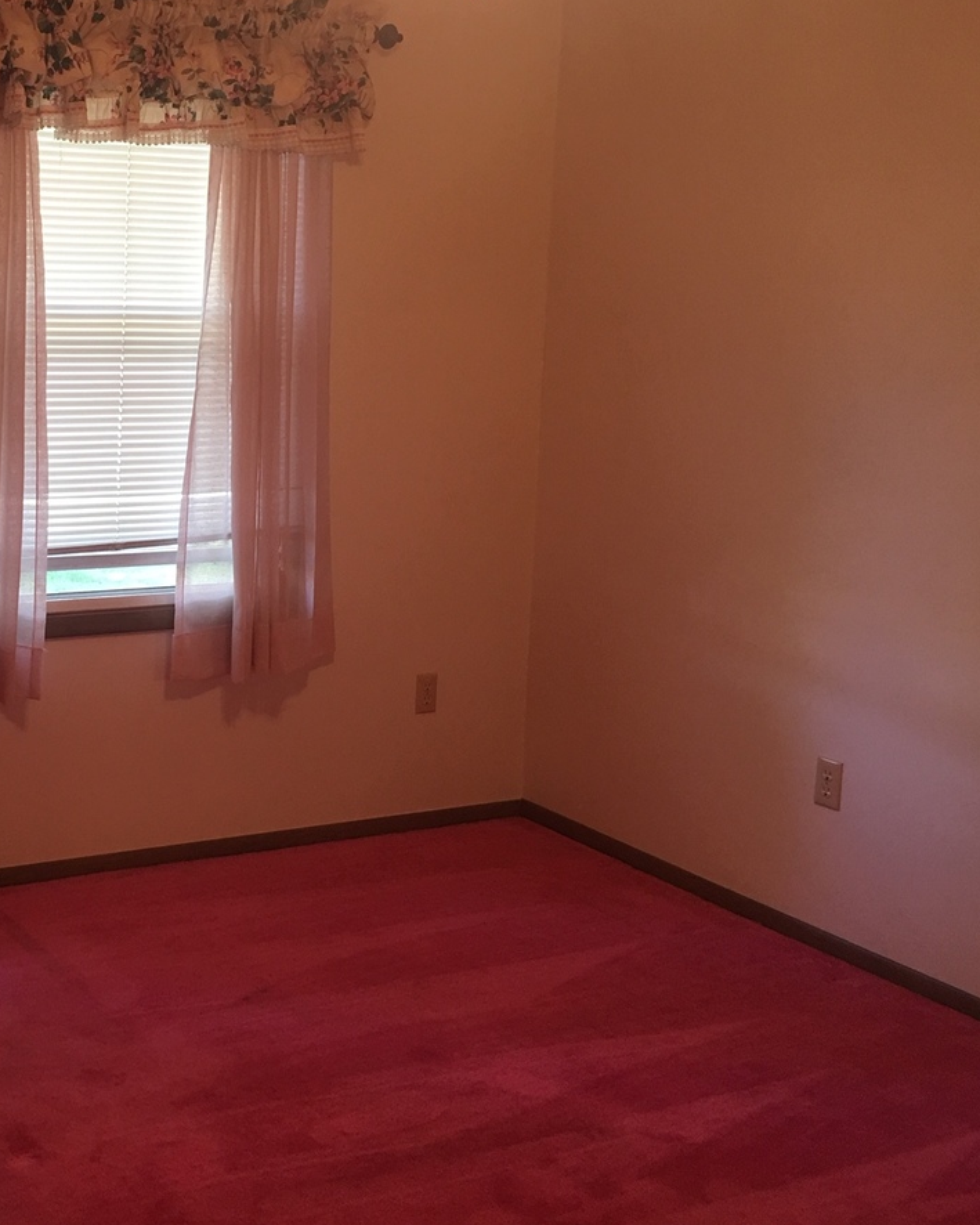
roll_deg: -1.7
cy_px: 487
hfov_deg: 31.4
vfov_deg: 40.1
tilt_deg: -5.9
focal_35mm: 46
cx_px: 126
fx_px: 1667
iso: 40
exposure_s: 1/15
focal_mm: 4.15
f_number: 2.2
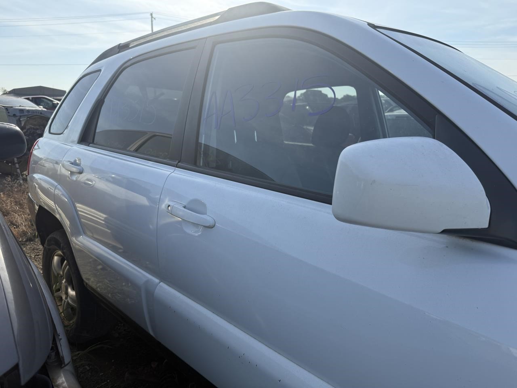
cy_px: 194
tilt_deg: -12.2
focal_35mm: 24
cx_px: 258
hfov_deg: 71.6
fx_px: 358
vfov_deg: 56.8
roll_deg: +0.3
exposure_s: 1/3953
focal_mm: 6.76
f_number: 1.78
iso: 100
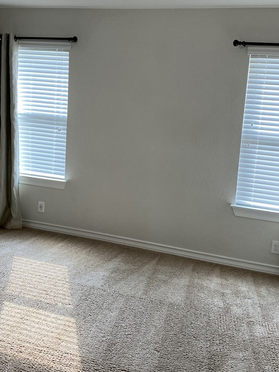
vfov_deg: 42.0
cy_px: 167
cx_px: 114
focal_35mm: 45
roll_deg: -3.2
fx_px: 484
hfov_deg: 32.1
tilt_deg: -10.6
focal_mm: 4.25
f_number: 1.8
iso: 80
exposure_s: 1/120
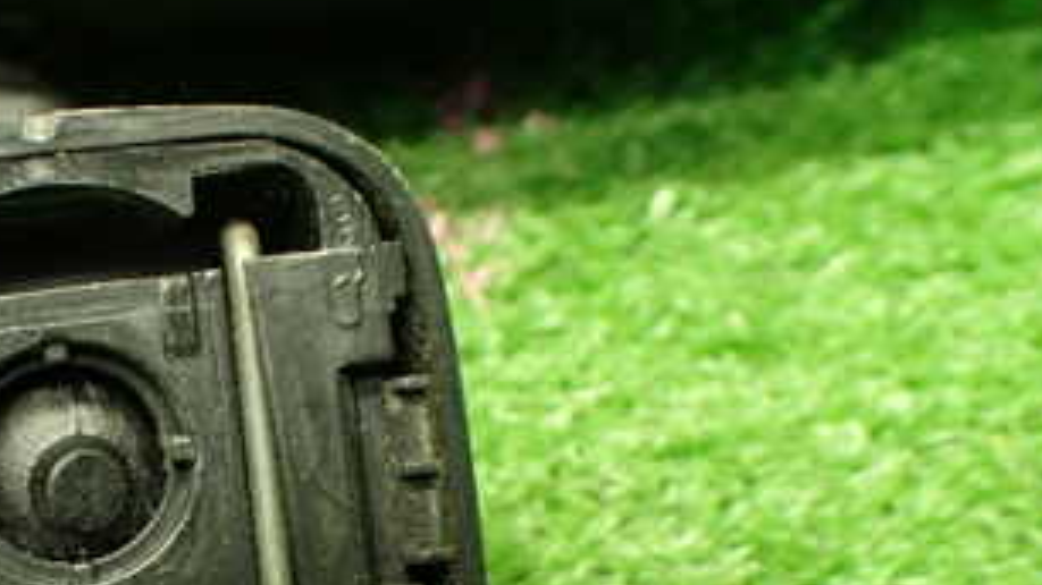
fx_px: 1768
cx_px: 95
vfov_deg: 18.4
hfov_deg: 31.3
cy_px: 548
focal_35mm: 64
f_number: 2.3
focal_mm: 5.4
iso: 800
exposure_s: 1/40
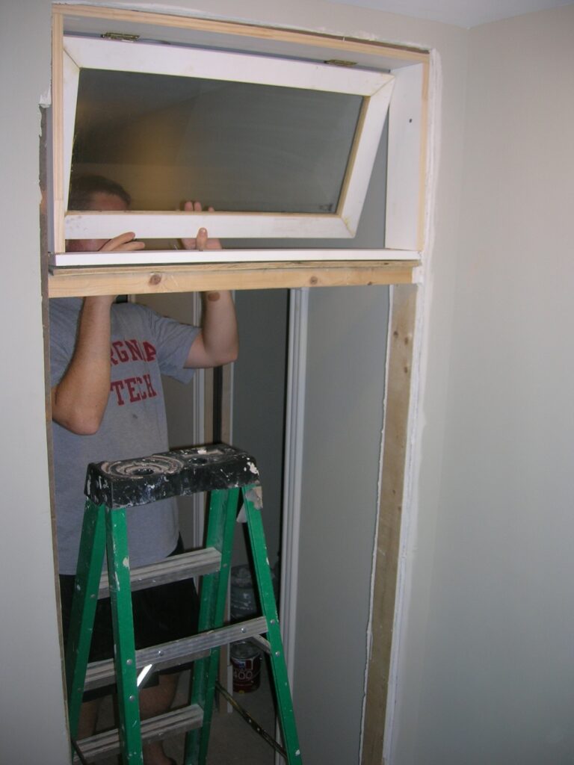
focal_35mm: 34
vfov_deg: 54.0
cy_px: 382
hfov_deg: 41.8
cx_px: 287
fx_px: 752
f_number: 2.9
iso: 50
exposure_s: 1/60.1
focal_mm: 5.7
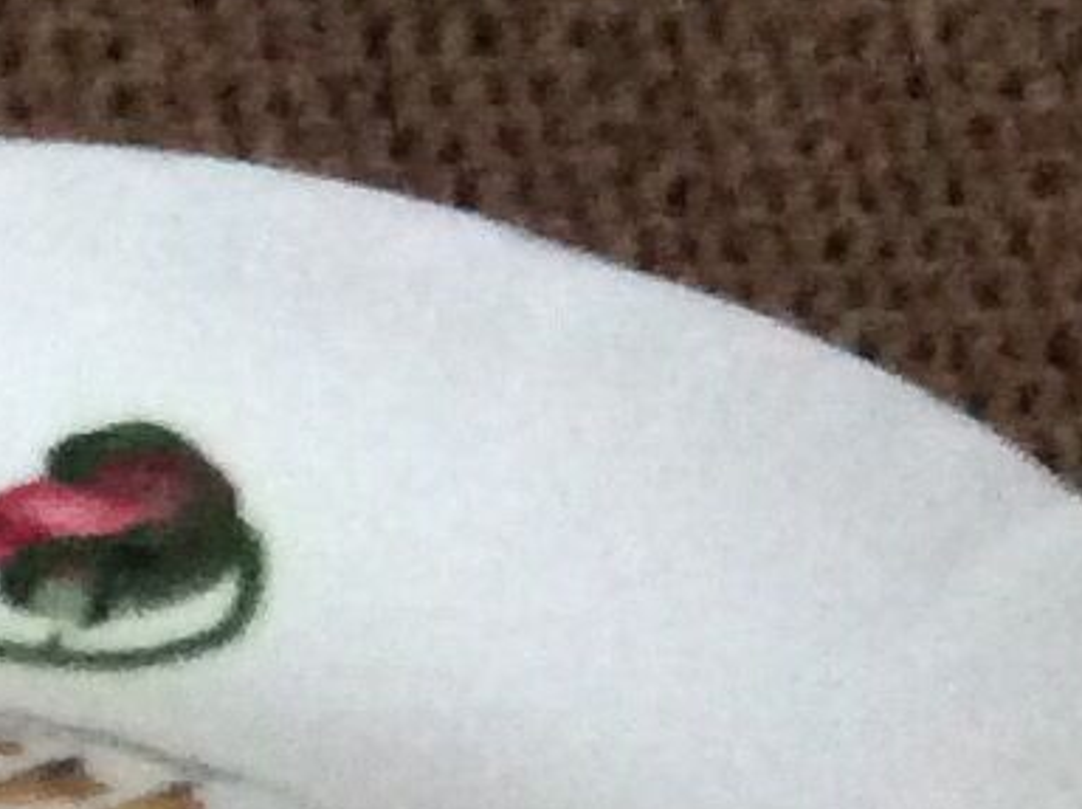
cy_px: 2156
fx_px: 6743
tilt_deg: -49.3
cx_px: -332
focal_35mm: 216
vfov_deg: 6.4
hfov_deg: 9.0
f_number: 2.4
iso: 250
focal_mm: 3.3
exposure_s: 1/25
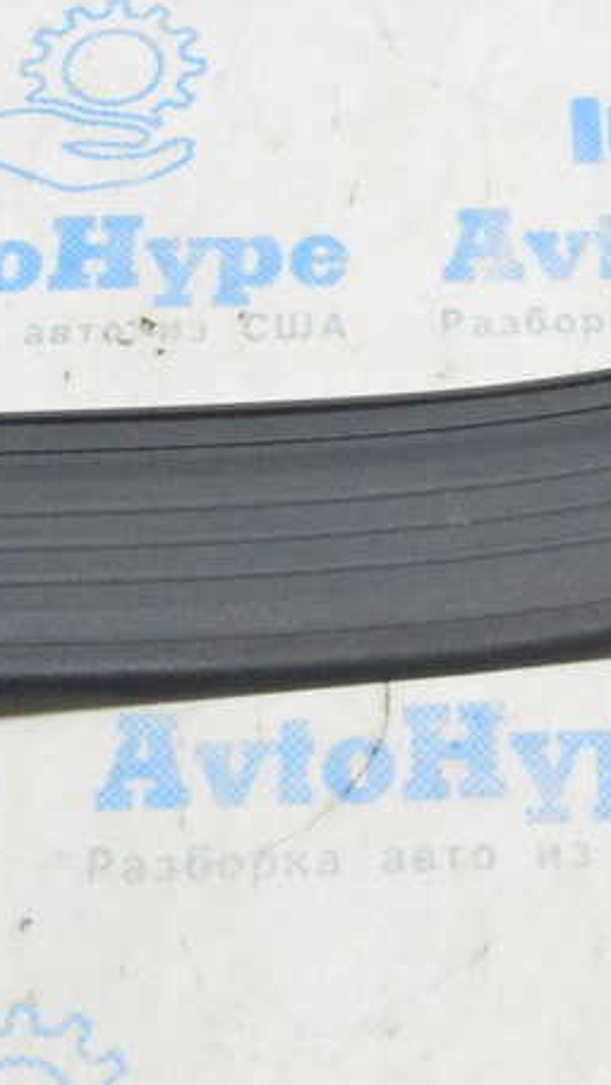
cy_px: 325
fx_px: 2245
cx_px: 599
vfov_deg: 26.9
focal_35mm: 78
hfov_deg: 15.2
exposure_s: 1/15
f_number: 20
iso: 6400
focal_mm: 22
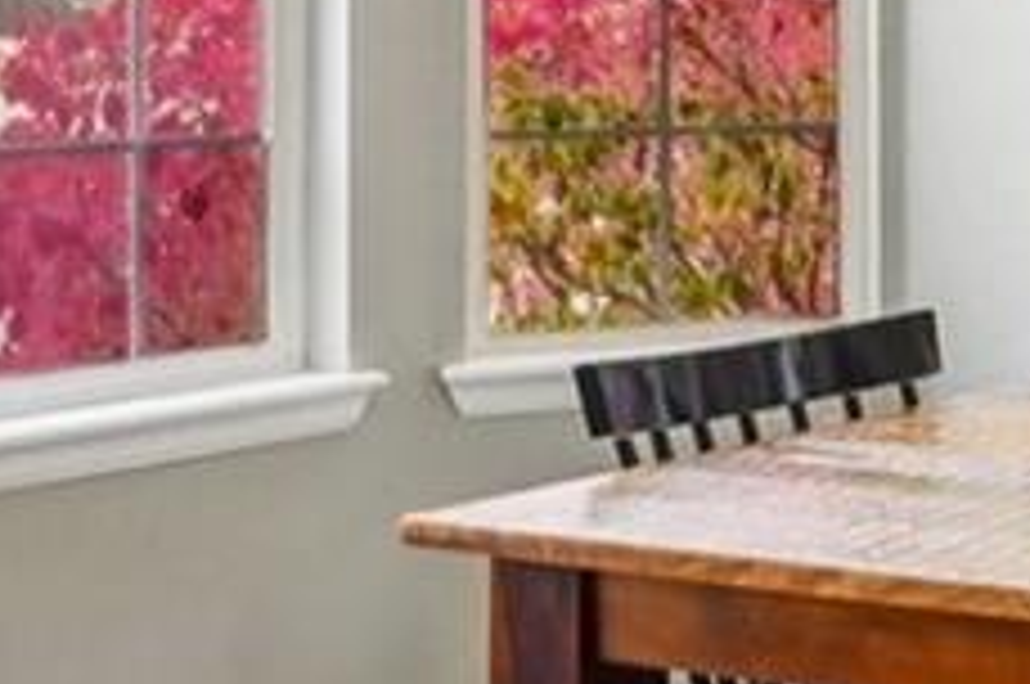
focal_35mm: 98
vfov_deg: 13.7
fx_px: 2800
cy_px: -40
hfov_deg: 18.1
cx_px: 1642
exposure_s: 1/30
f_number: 8
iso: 400
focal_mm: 14
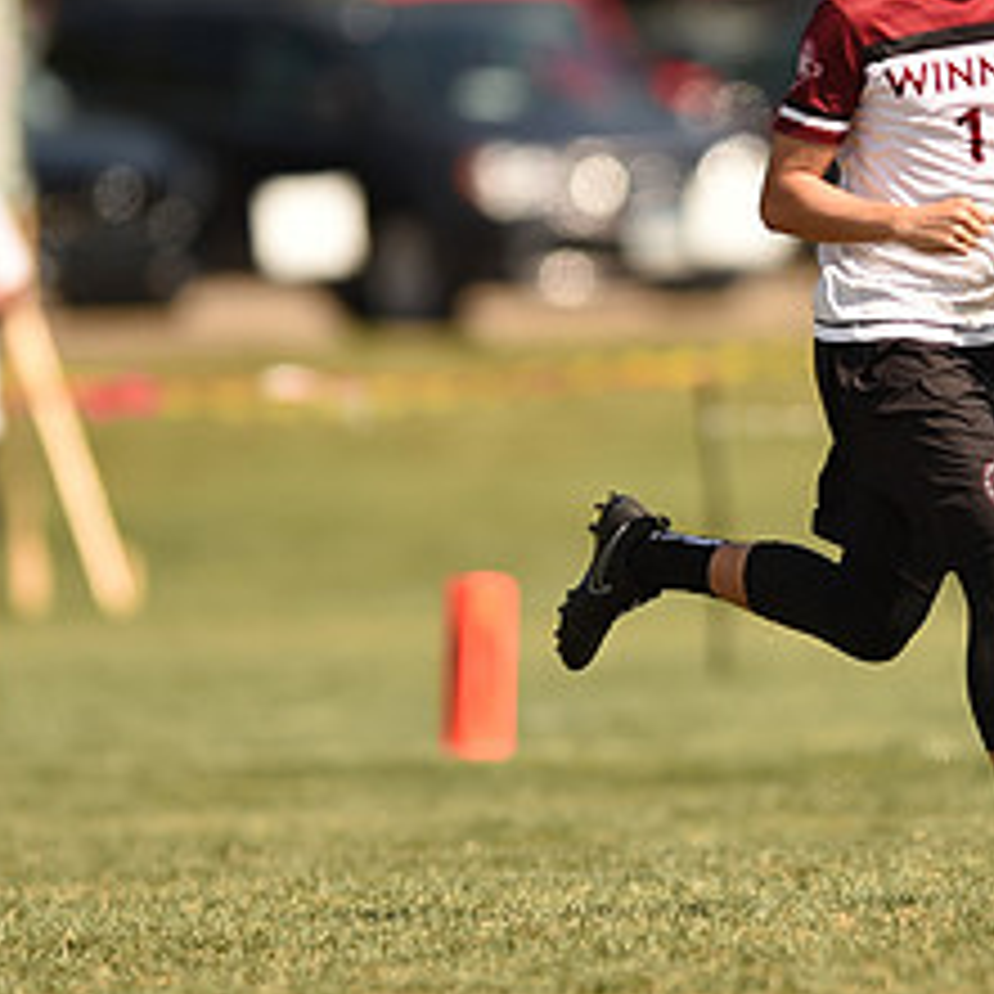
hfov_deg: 2.0
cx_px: 720
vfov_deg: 2.0
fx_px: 28946
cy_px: 232
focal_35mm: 891
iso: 100
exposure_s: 1/1600
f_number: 2.8
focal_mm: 400
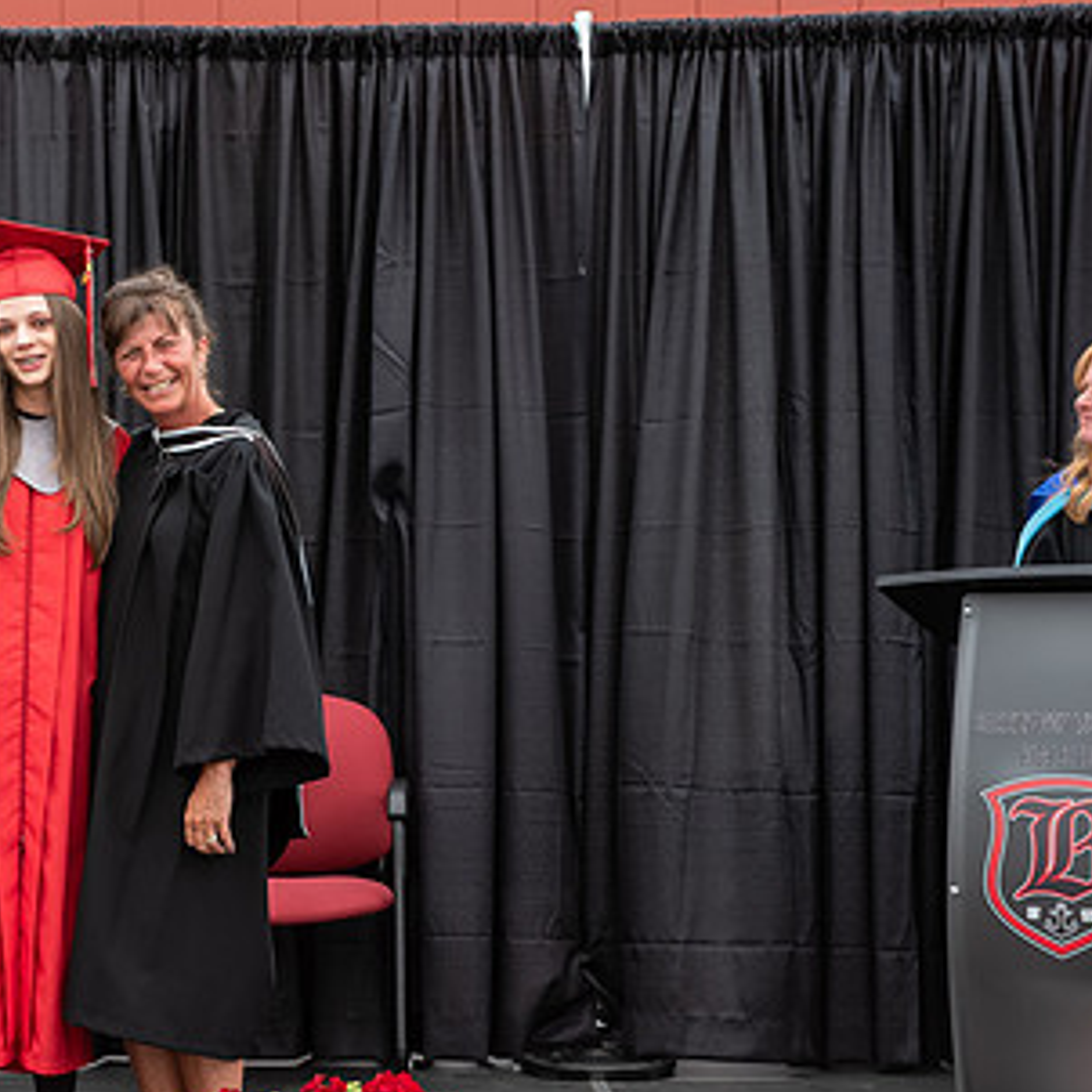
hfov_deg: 18.6
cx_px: 152
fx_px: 3284
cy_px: 661
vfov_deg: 18.9
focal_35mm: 92
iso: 500
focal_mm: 52
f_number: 5.6
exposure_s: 1/500
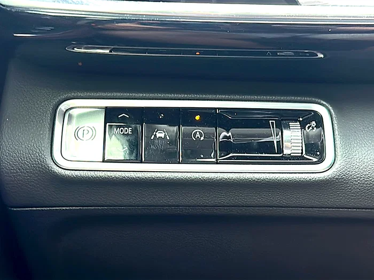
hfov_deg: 42.1
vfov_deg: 32.2
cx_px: 187
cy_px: 140
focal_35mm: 45
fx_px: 486
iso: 160
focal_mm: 6.86
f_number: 1.78
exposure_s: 1/40
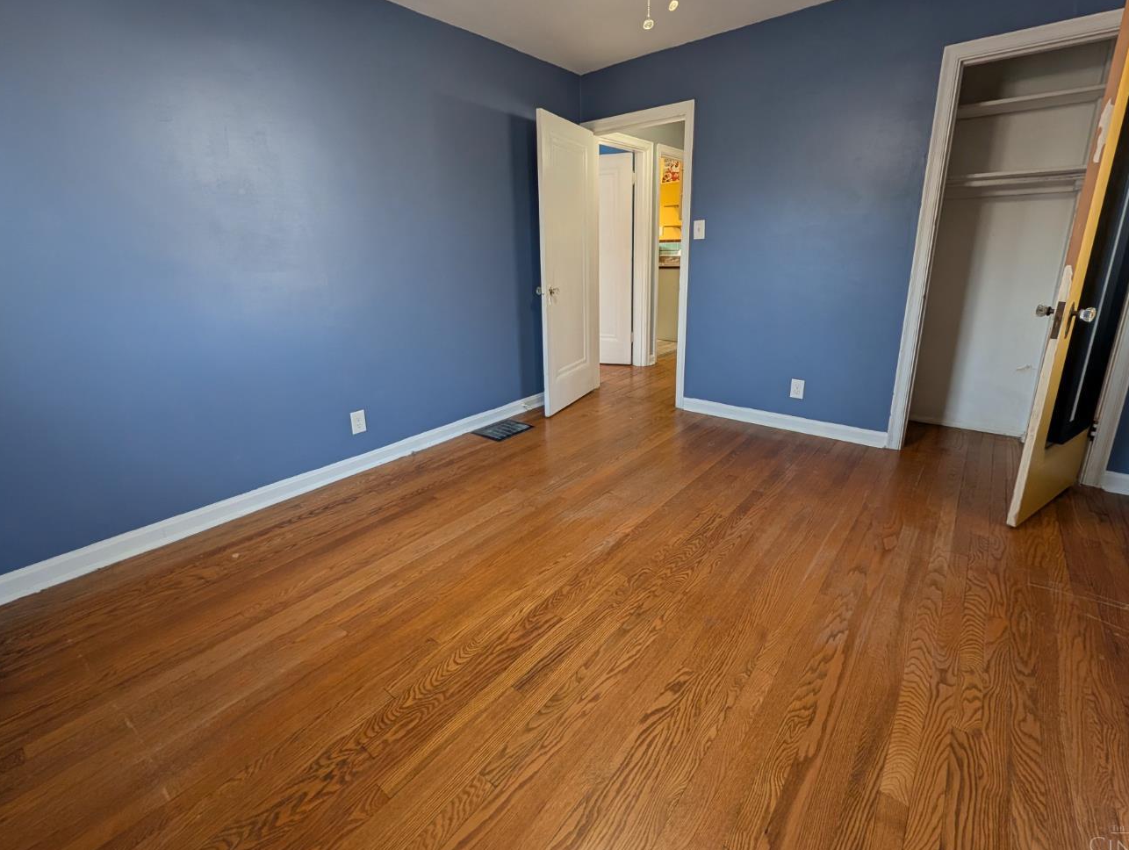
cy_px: 381
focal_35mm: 14
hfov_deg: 102.0
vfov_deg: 85.5
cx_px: 565
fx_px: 457
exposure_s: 1/93.2
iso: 102
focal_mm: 2.02
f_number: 1.7
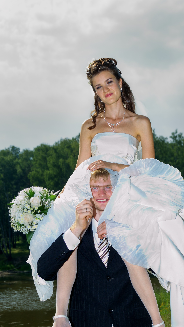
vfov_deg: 30.2
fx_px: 607
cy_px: 163
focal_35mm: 70
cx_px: 106
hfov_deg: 17.2
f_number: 8
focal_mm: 44
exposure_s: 1/250
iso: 200
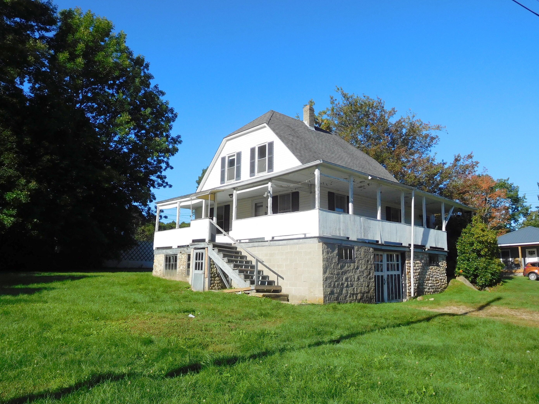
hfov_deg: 65.3
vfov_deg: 51.3
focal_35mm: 27
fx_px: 420
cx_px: 278
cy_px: 212
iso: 125
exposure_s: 1/400
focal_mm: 4.5
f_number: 6.8
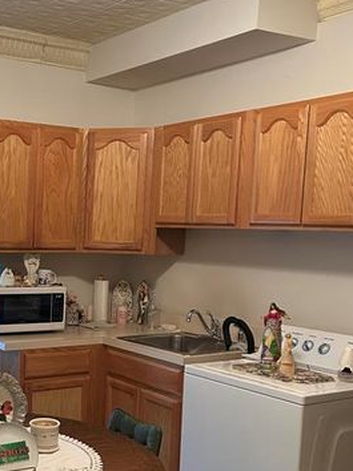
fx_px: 667
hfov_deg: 28.6
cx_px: 41
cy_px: 311
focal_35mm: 49
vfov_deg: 38.5
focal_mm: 5.7
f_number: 1.5
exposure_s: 1/60
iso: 500
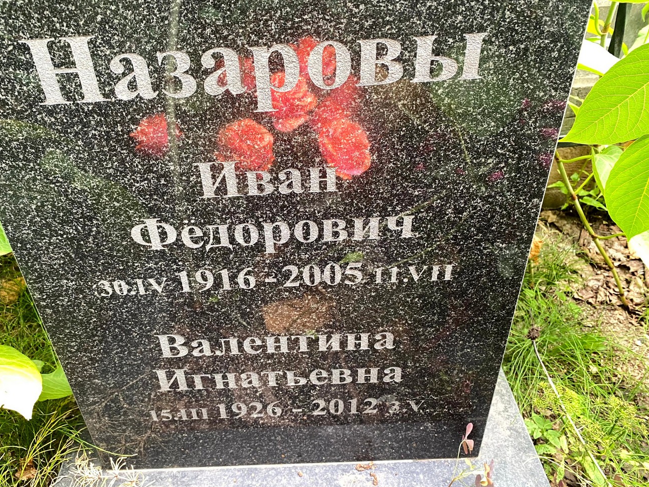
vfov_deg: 48.2
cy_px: 236
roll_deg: +5.5
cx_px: 288
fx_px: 544
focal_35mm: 29
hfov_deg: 61.5
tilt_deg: -34.7
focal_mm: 4.25
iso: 125
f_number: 1.8
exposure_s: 1/73
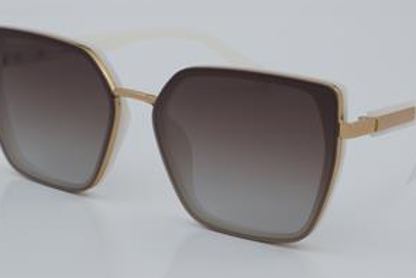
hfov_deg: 18.3
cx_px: 243
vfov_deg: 12.3
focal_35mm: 112
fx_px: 1291
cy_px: 135
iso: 100
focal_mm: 55
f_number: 32
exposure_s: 1/4
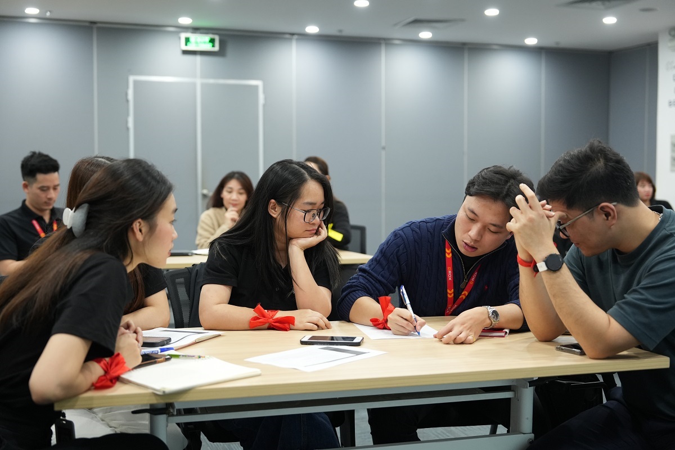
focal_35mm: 45
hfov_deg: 43.6
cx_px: 338
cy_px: 225
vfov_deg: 29.9
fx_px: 844
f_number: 2.8
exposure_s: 1/200
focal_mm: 45
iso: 2500
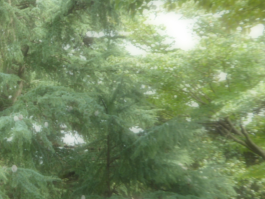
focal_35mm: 61
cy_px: 126
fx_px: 467
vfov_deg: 24.0
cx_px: -56
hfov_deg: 27.7
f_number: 3.3
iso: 100
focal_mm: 4.3
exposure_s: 1/80
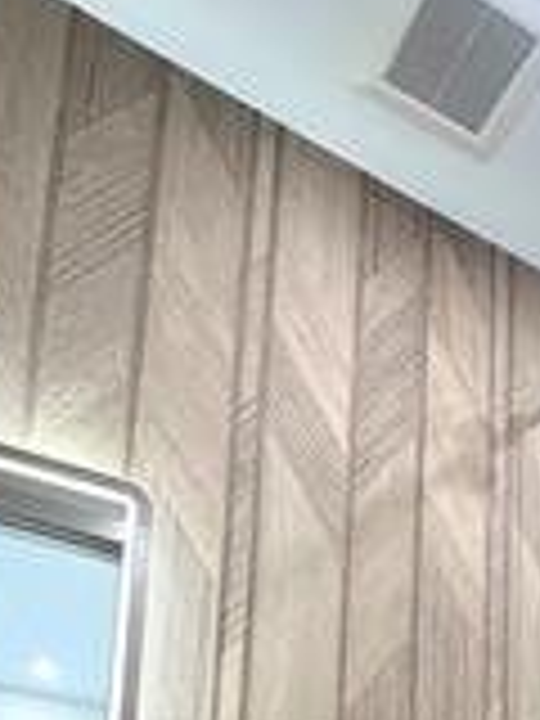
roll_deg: -3.0
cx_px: 454
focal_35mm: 39
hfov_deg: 35.3
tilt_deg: +9.8
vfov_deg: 38.3
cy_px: 819
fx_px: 811
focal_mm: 1.57
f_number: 1.8
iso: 200
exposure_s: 1/120
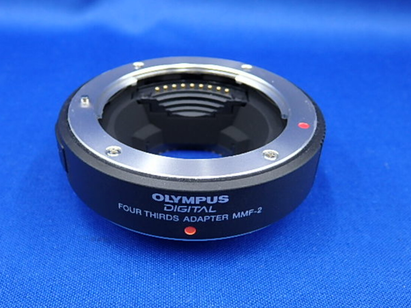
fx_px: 427
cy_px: 165
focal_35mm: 36
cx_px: 189
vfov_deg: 39.6
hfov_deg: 51.3
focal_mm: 6
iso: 320
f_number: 3.4
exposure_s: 1/30
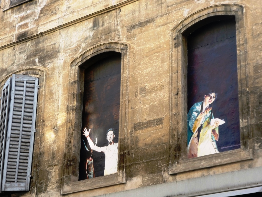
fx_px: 636
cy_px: 98
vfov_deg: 17.6
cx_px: 131
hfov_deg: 23.3
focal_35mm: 84
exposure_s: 1/80
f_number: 4.8
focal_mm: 15
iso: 80
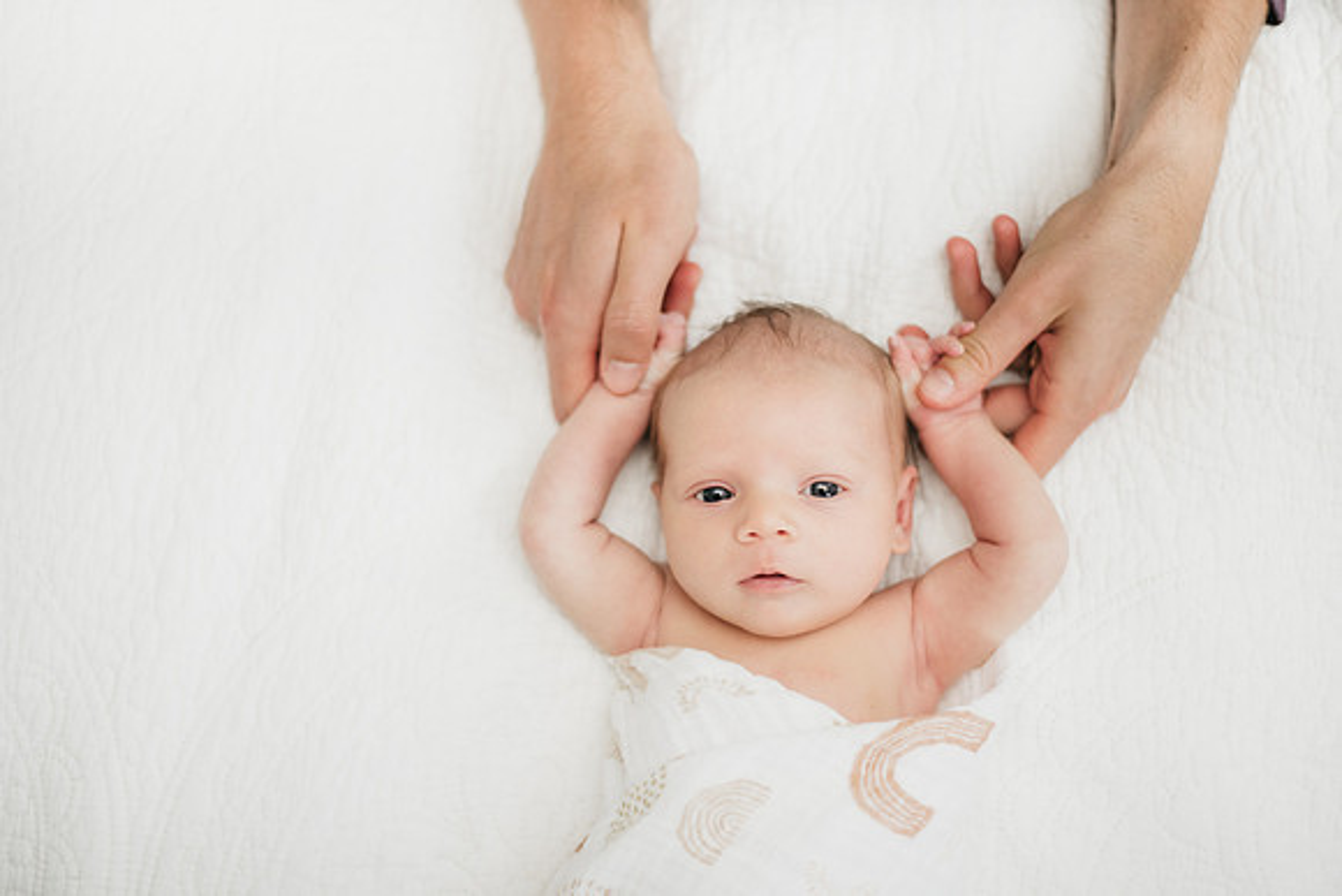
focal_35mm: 50
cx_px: 671
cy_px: 448
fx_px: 1864
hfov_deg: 39.6
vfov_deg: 27.0
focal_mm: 50
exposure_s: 1/250
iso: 1250
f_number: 1.8
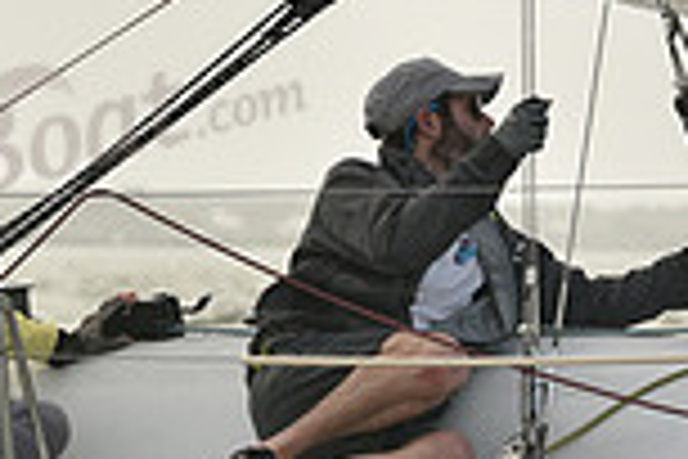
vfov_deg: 1.8
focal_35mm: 760
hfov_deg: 2.7
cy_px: 457
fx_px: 14523
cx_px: -558
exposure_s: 1/1250
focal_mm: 200
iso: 320
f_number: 7.1
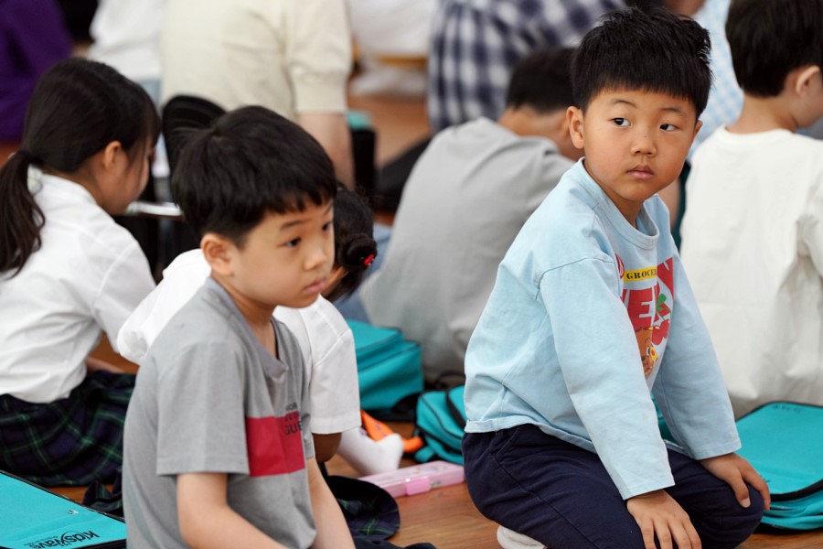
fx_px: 4435
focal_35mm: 194
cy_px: 274
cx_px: 412
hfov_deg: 10.6
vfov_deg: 7.1
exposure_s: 1/200
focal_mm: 194
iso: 1250
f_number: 4
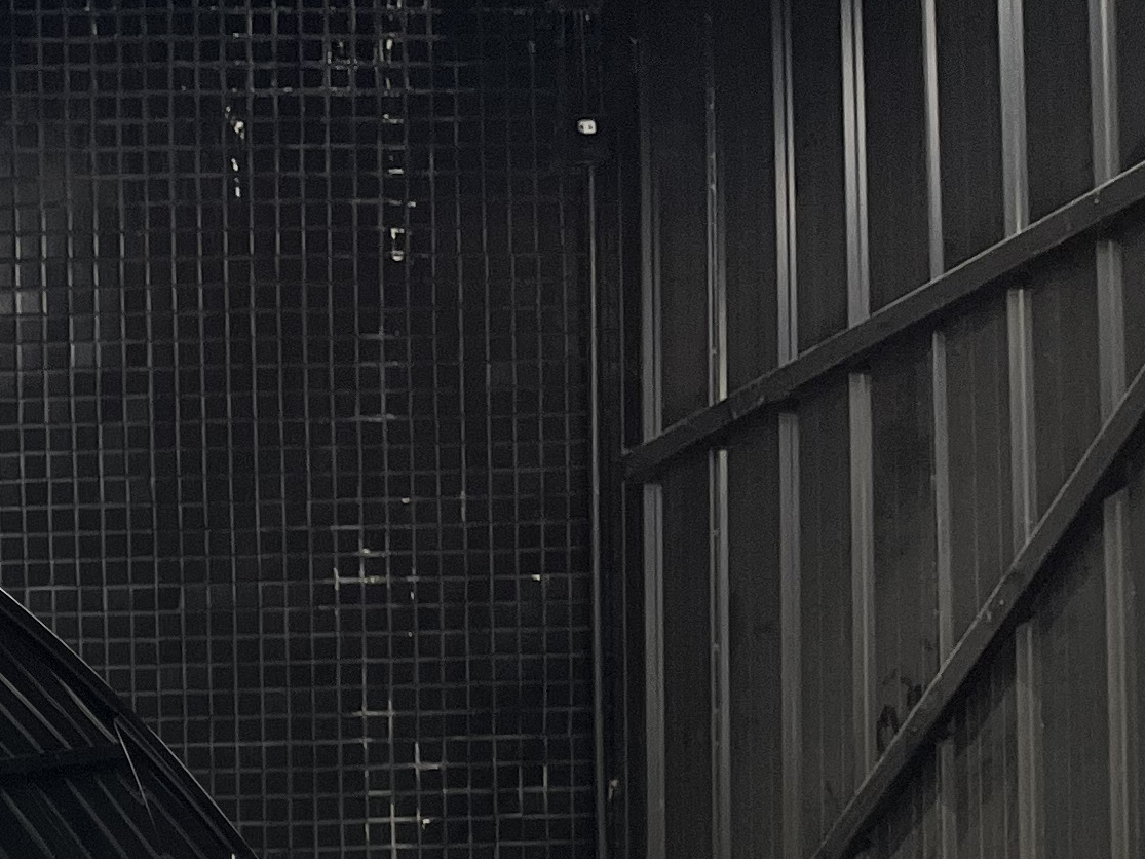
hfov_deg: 17.6
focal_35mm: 94
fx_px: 3109
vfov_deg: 14.2
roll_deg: +2.5
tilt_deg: -2.4
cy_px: 1478
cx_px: -798
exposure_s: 1/100
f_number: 1.6
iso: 125
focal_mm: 5.1
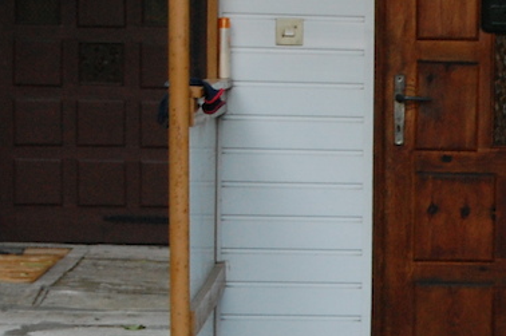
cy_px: 390
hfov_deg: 9.1
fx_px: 3135
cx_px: 677
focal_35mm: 223
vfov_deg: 6.1
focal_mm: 55
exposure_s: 1/30
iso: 800
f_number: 5.6
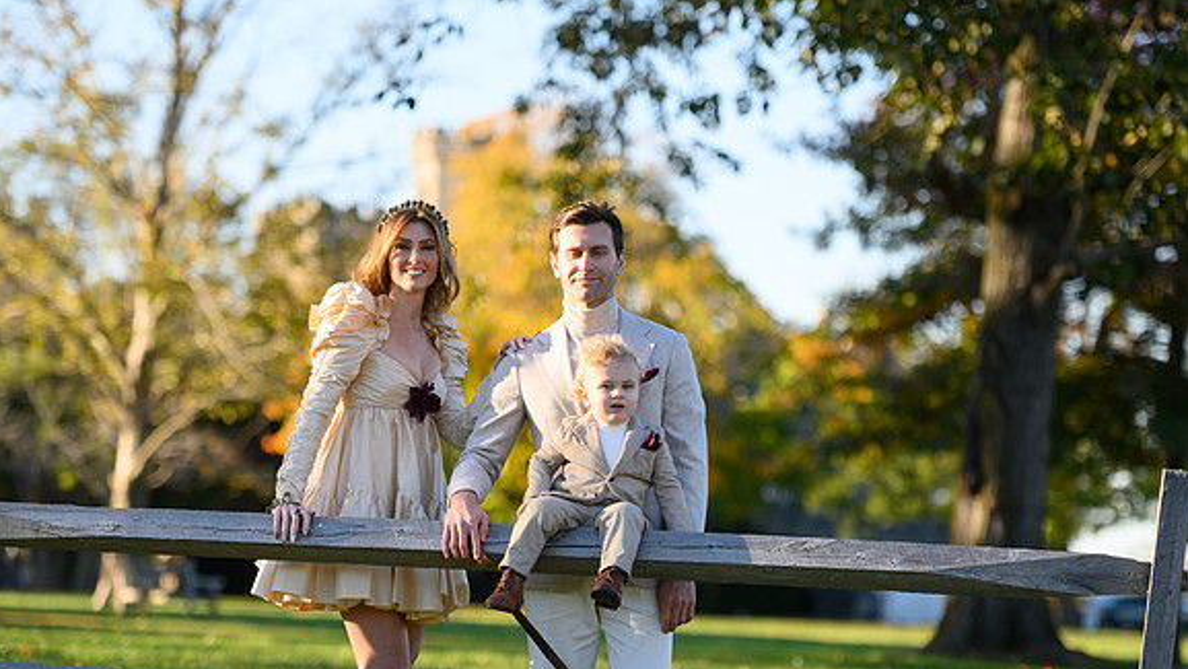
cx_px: 593
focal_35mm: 142
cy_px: 377
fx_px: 4475
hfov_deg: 15.1
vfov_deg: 8.6
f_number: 3.2
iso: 1600
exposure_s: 1/8000
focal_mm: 135
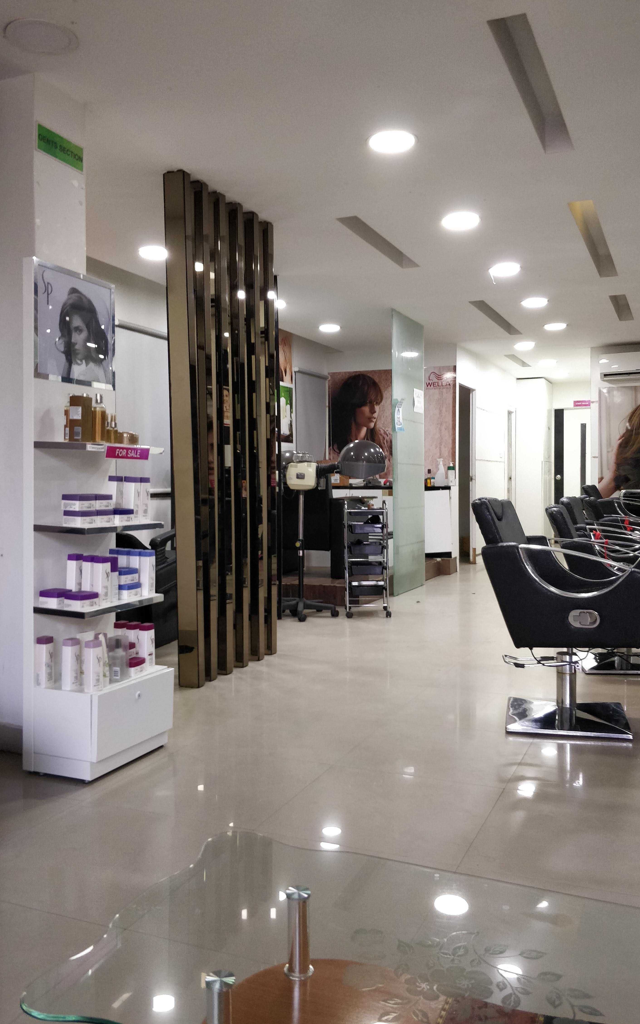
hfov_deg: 47.6
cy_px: 507
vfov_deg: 70.4
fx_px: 726
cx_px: 334
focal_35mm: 26
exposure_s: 1/50
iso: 640
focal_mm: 4.1
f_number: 1.7
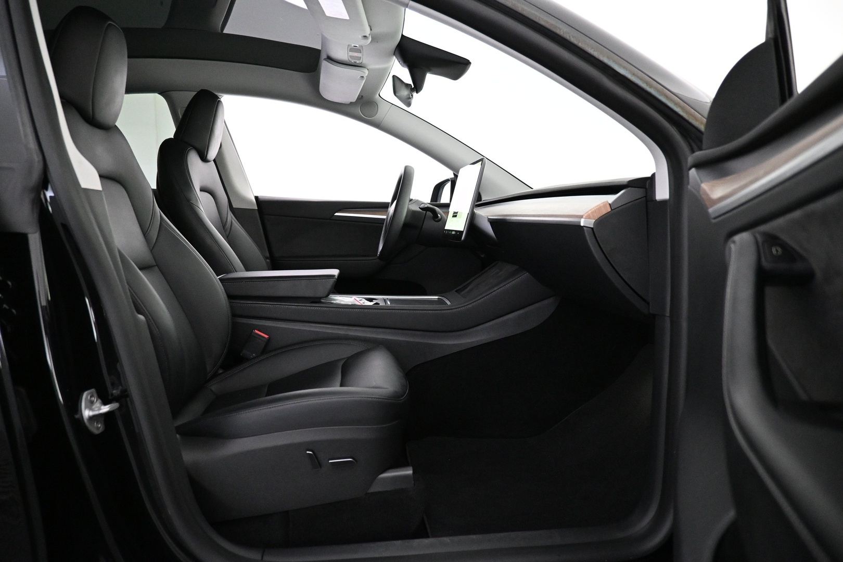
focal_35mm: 24
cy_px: 281
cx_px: 422
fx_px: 562
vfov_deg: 53.1
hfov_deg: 73.7
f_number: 3.5
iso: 4000
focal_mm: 16
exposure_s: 1/80
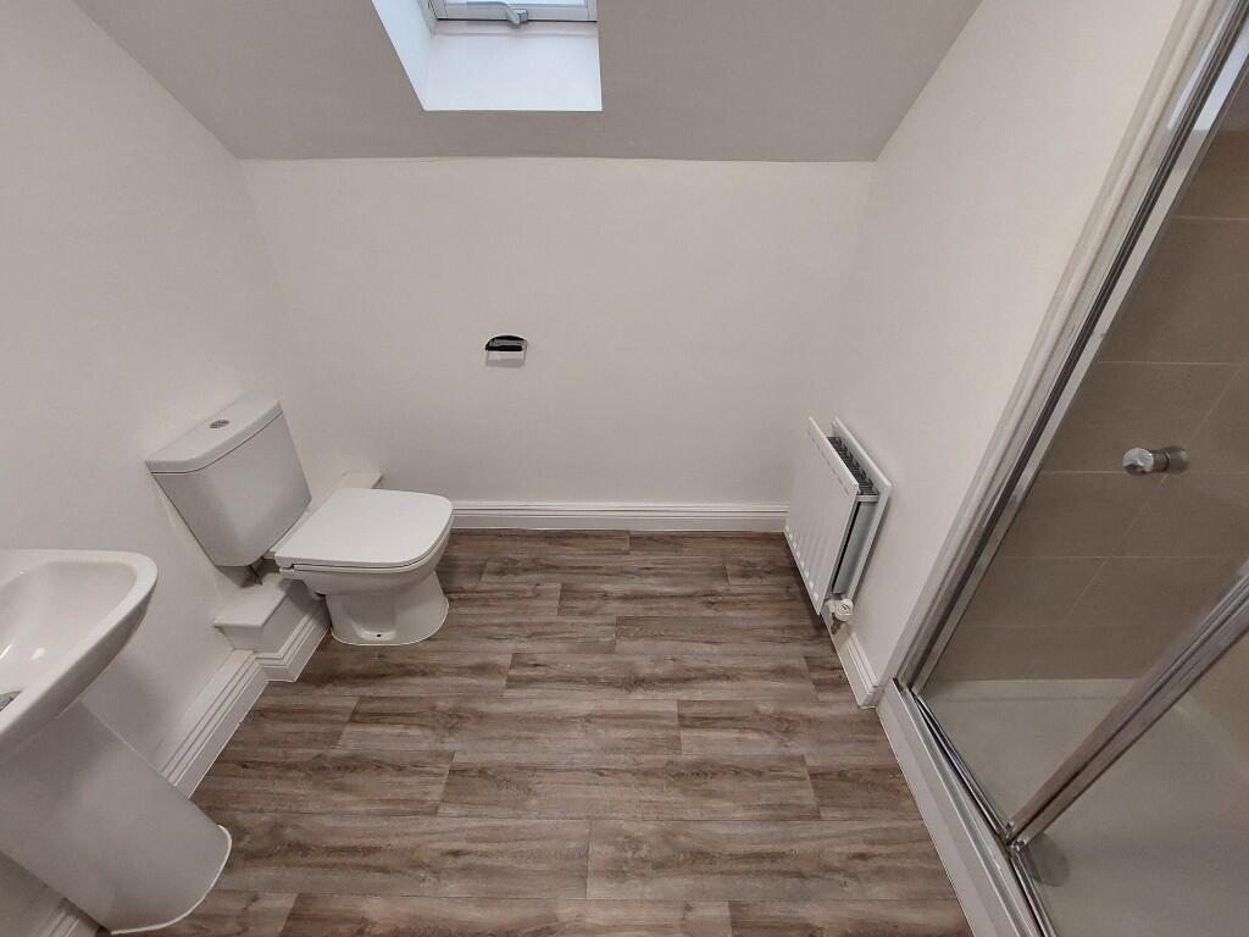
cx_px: 624
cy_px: 468
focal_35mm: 13
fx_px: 469
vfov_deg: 89.9
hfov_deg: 106.2
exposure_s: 1/50
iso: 200
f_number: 2.2
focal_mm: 1.74
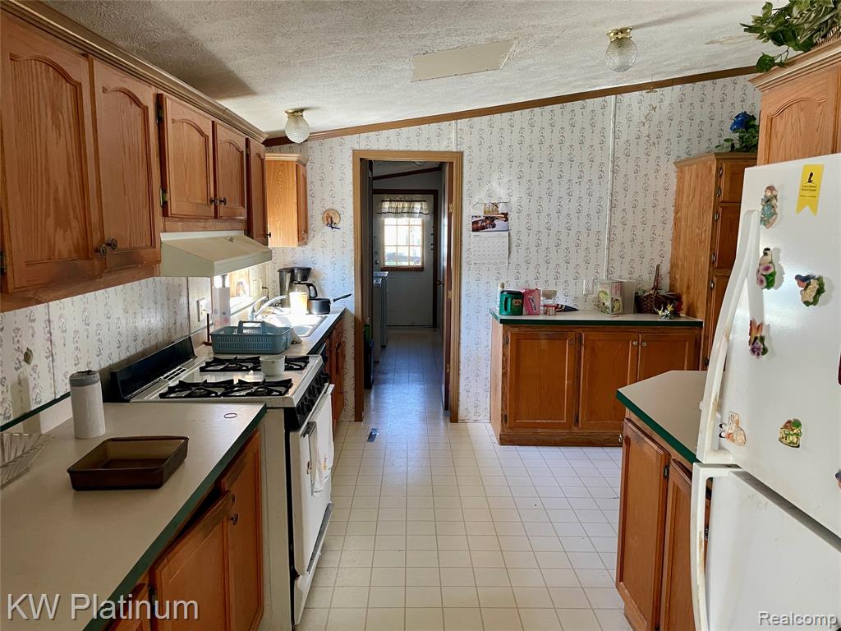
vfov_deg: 53.1
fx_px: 632
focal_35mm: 26
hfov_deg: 67.3
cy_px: 316
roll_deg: -0.2
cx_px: 420
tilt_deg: -8.7
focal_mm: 4.2
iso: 125
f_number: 1.6
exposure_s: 1/68
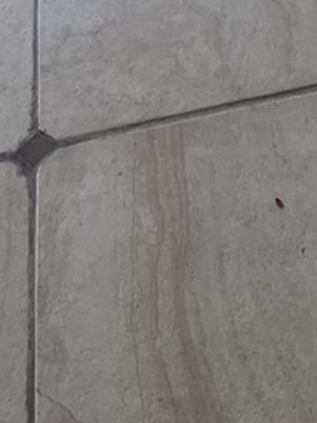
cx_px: 317
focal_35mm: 77
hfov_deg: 18.6
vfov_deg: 13.7
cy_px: -681
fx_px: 941
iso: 40
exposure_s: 1/135
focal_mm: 1.74
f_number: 2.2
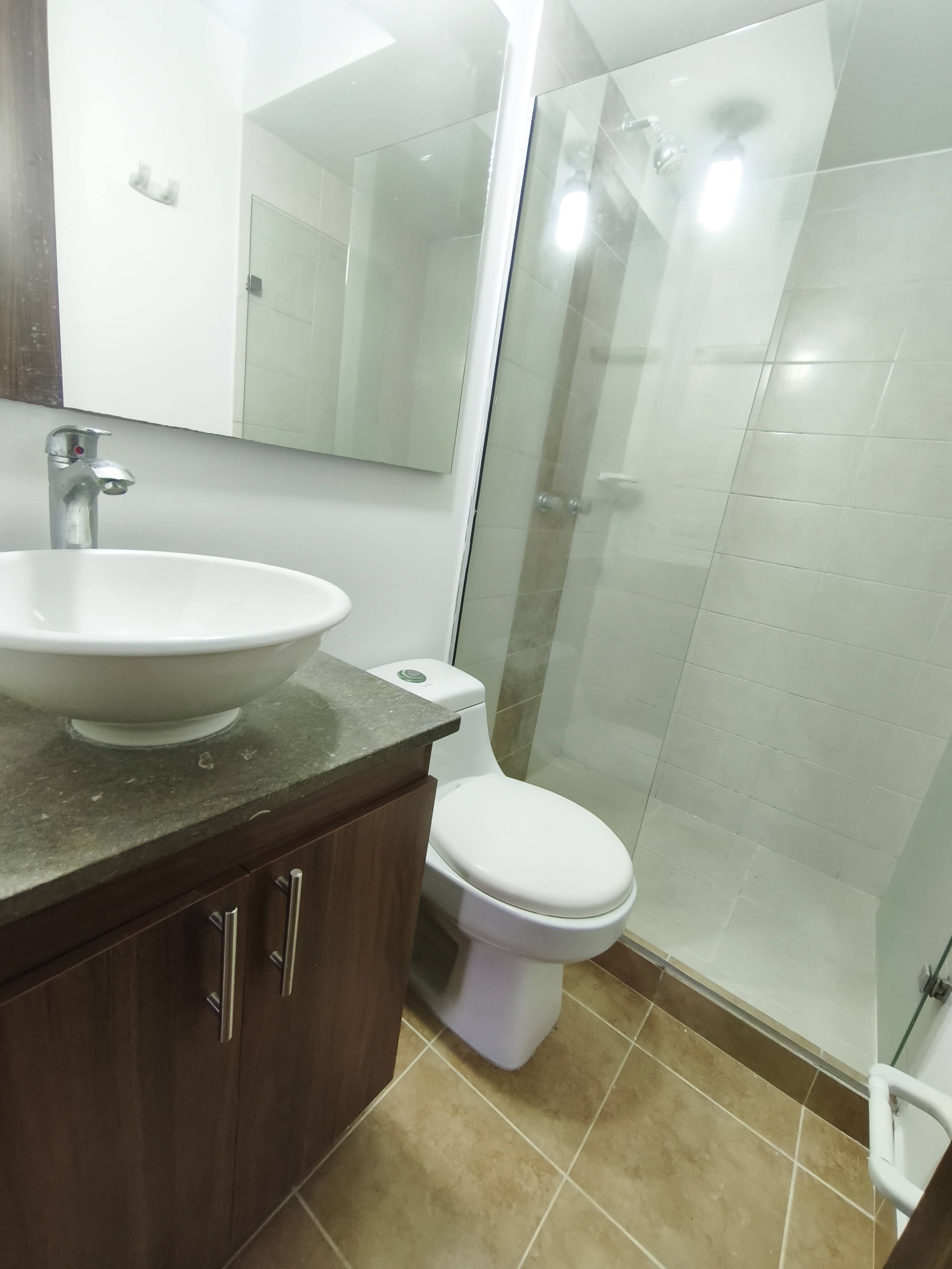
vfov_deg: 98.2
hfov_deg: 81.7
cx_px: 476
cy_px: 634
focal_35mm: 15
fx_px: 550
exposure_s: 1/30
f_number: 2.2
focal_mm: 1.91
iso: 160
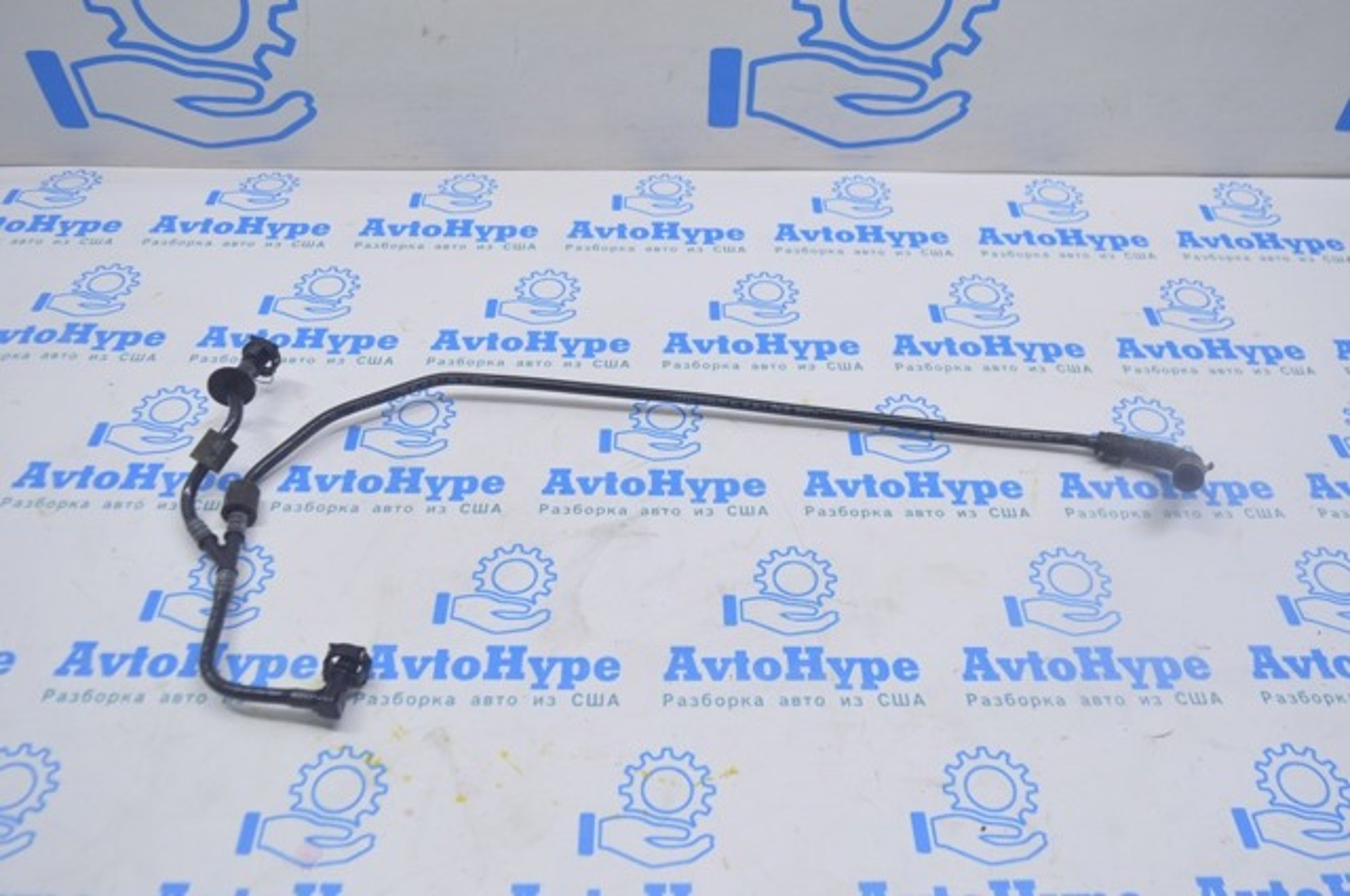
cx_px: 675
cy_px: 448
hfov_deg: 59.6
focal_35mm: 32
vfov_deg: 41.6
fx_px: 1180
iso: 400
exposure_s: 1/25
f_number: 5.6
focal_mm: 21
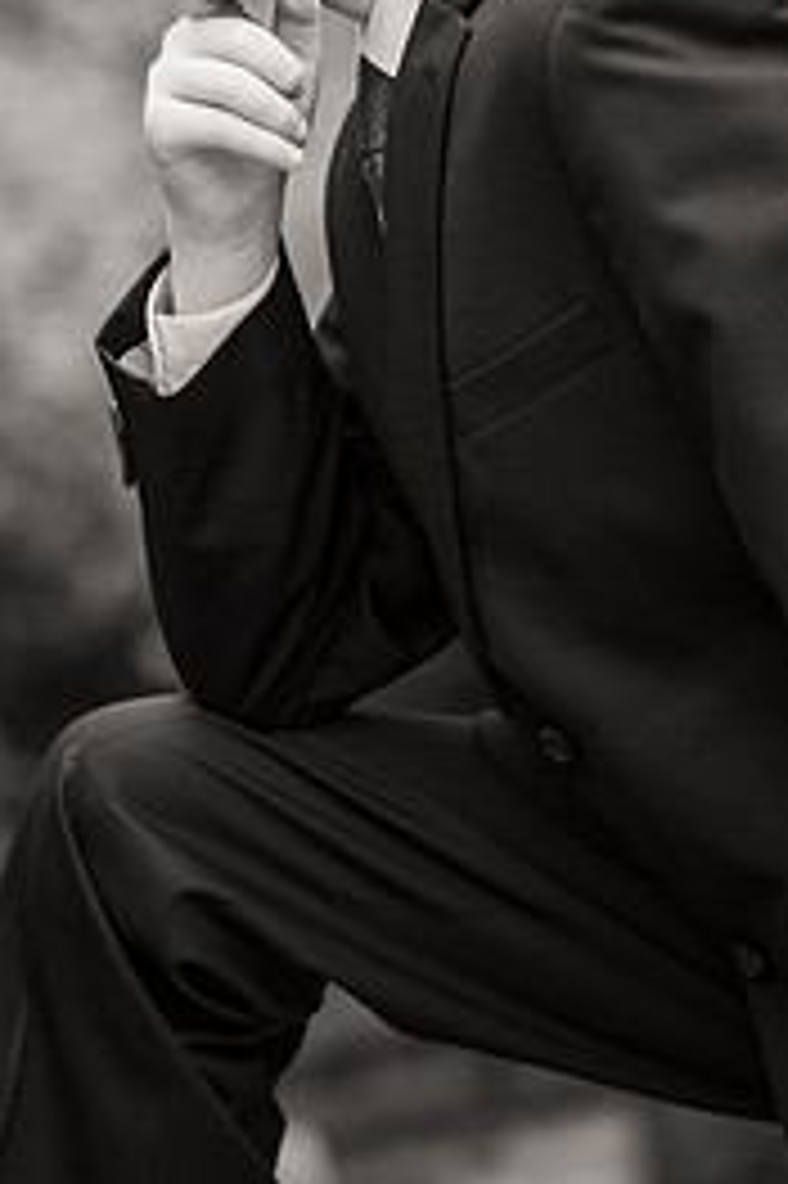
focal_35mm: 342
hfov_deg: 4.0
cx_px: 234
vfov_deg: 6.0
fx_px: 11243
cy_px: 225
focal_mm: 200
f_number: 3.5
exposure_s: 1/500
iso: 400
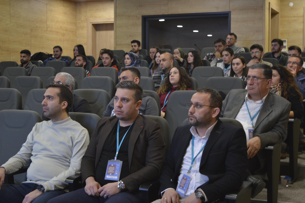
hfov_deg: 35.1
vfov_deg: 23.7
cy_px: 102
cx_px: 152
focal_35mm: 57
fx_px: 482
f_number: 4.8
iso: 400
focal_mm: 38
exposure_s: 1/15
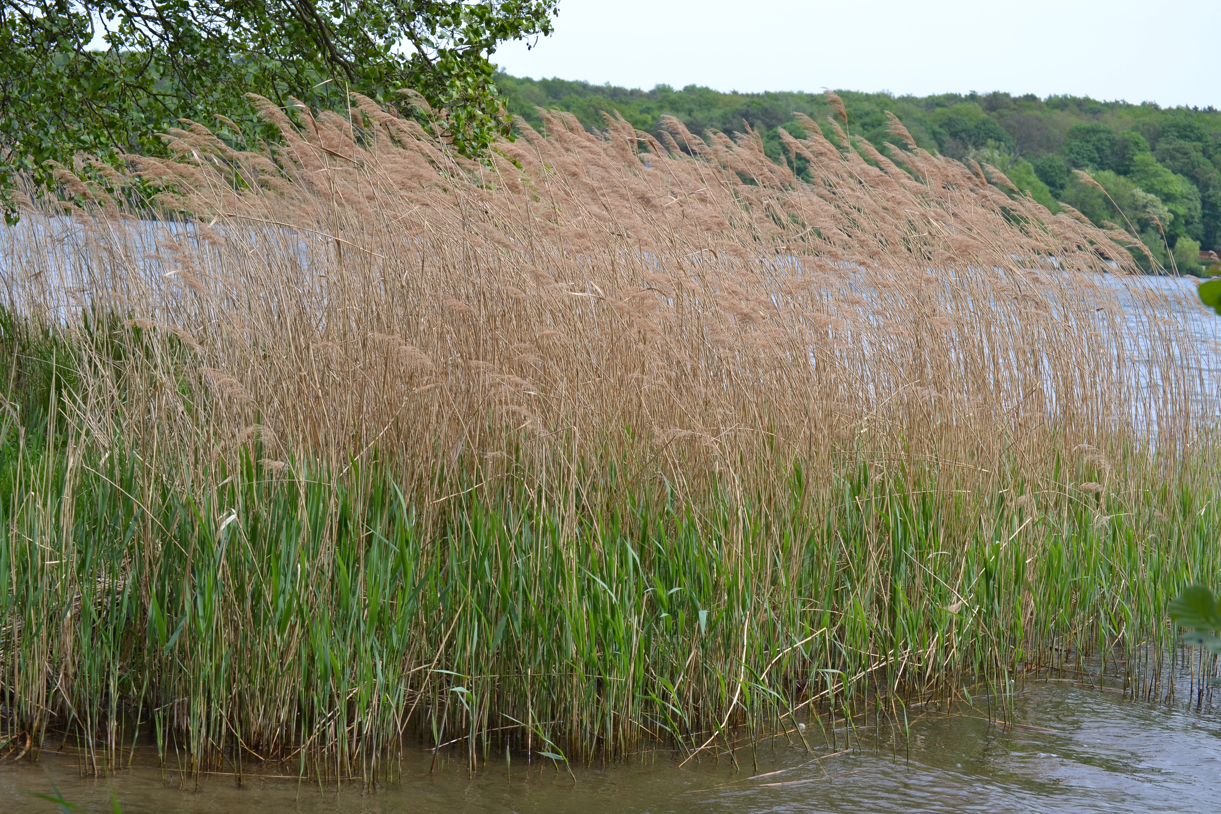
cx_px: 610
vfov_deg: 16.6
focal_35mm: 82
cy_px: 407
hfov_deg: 24.6
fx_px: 2798
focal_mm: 55
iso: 100
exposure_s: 1/200
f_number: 6.3
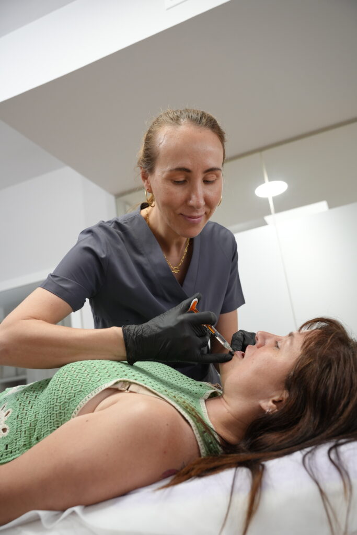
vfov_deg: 59.2
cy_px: 268
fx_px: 471
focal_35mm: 32
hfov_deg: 41.5
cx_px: 178
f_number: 4
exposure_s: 1/160
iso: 1000
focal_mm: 31.7
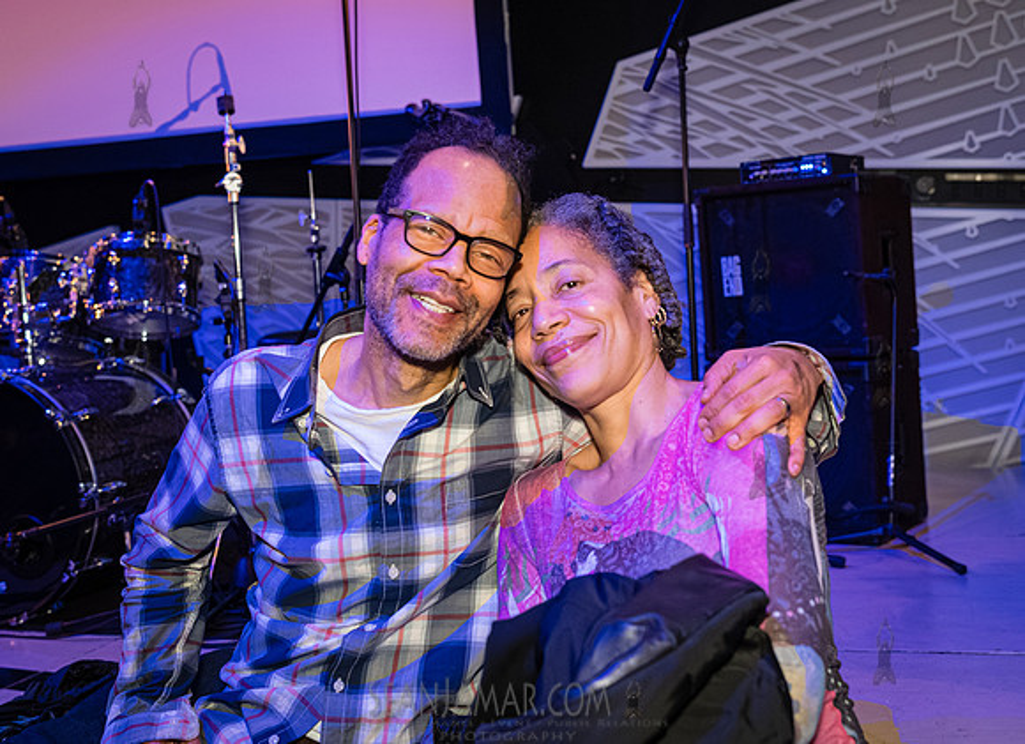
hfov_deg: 42.8
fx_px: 1306
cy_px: 316
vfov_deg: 31.7
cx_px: 551
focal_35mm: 45
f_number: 3.5
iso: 10000
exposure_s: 1/400
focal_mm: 35
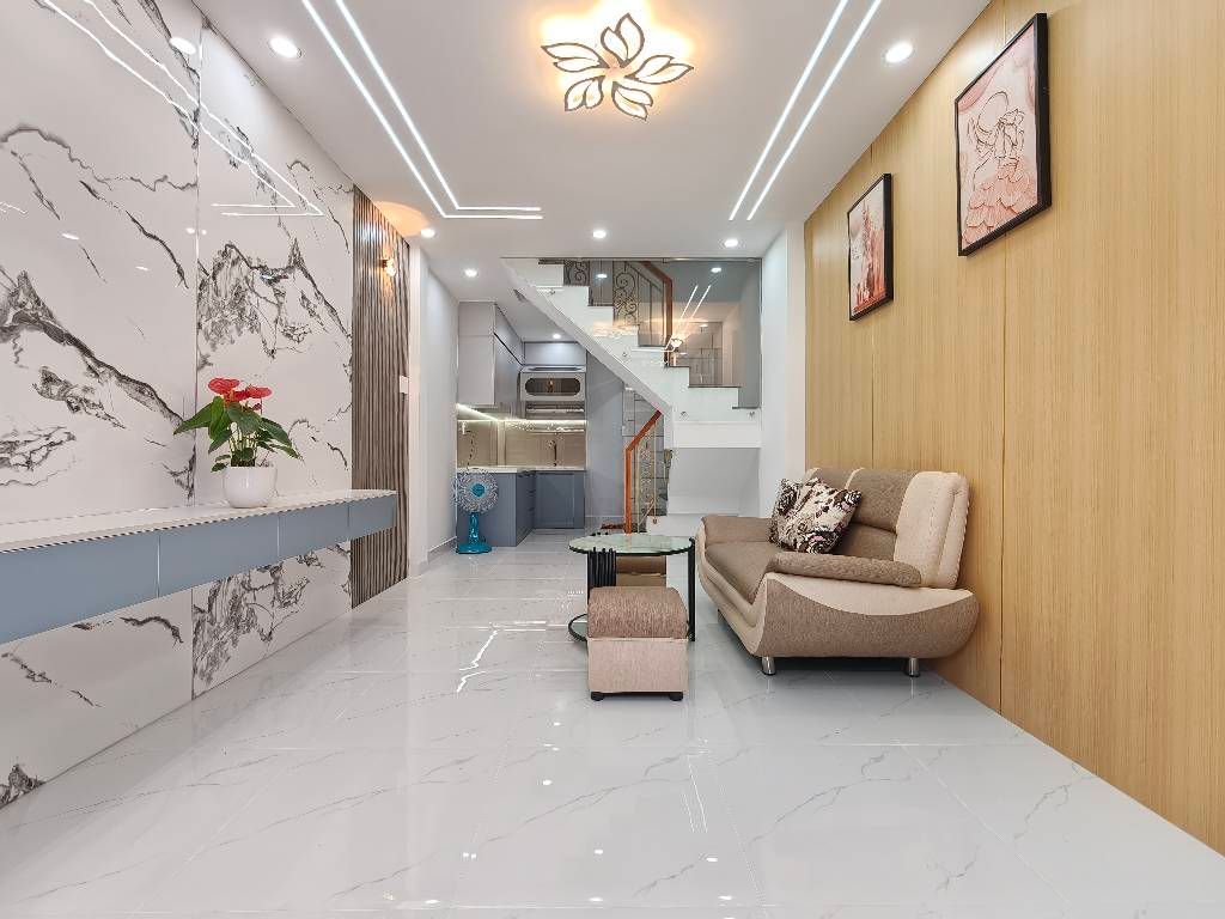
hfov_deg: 98.2
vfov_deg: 81.7
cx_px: 612
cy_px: 460
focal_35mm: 15
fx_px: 531
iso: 640
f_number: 2
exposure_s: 1/95
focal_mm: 2.31
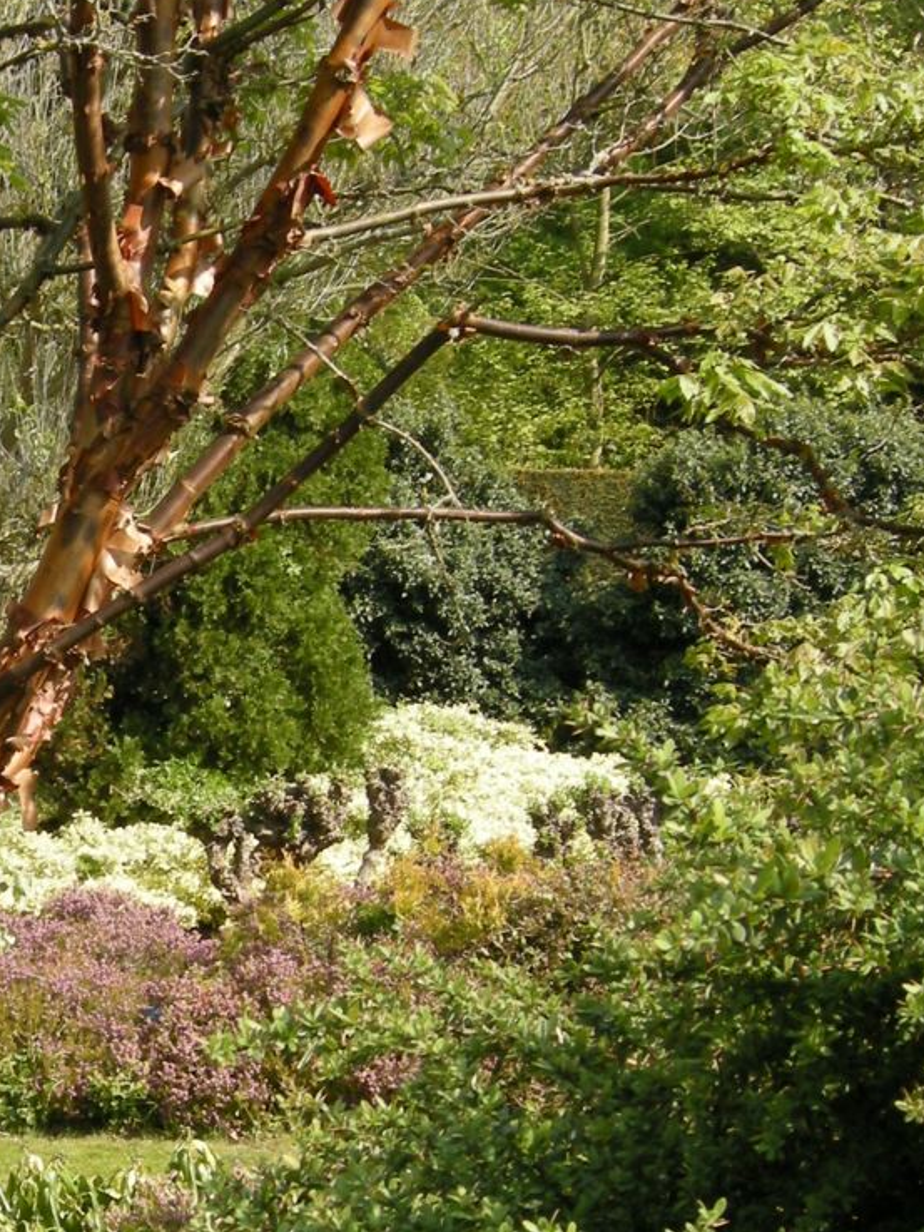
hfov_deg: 15.2
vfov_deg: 20.6
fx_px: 3380
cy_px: 819
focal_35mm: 95
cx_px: -100
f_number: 4.8
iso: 64
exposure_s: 1/130
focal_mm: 7.5
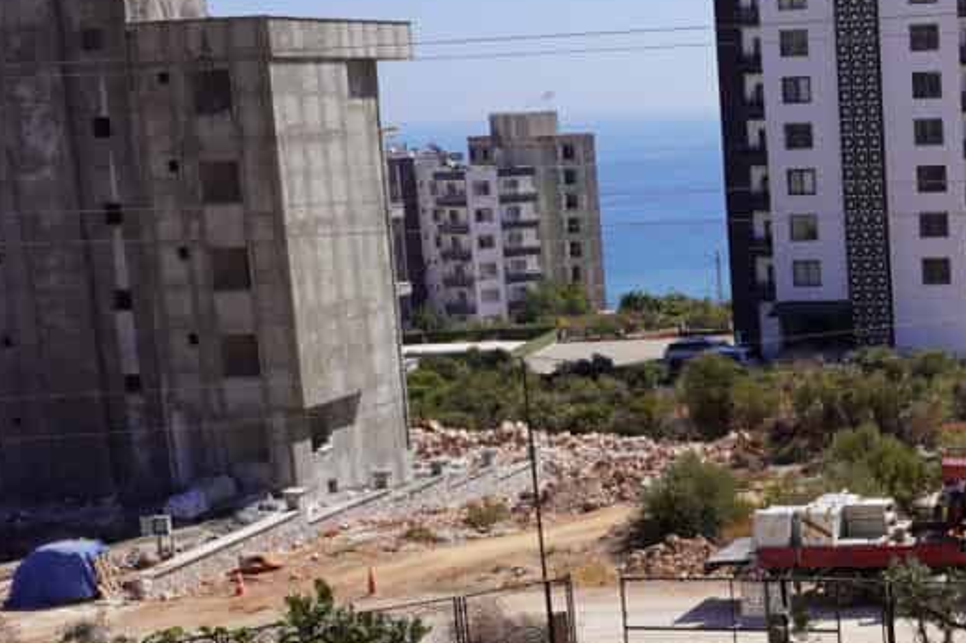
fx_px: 1797
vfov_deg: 20.2
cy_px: 438
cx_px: 1120
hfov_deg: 27.0
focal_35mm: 67
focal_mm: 17
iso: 100
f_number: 10
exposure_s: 1/250
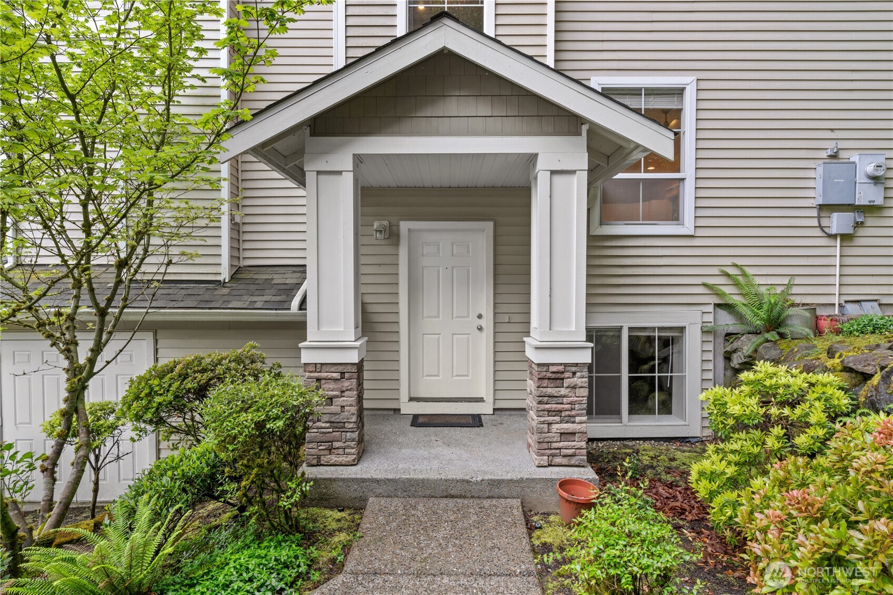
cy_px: 298
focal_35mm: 19
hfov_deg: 86.9
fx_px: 471
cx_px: 446
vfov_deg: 64.5
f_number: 9
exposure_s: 1/10
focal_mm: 19
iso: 320
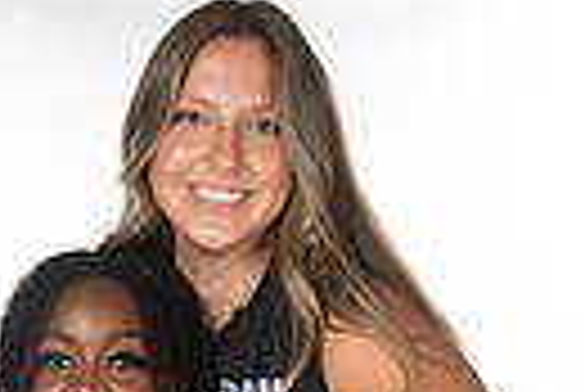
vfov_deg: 8.3
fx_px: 2473
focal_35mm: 152
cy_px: 928
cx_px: 184
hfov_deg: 13.5
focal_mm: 44
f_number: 7.1
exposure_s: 1/320
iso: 800
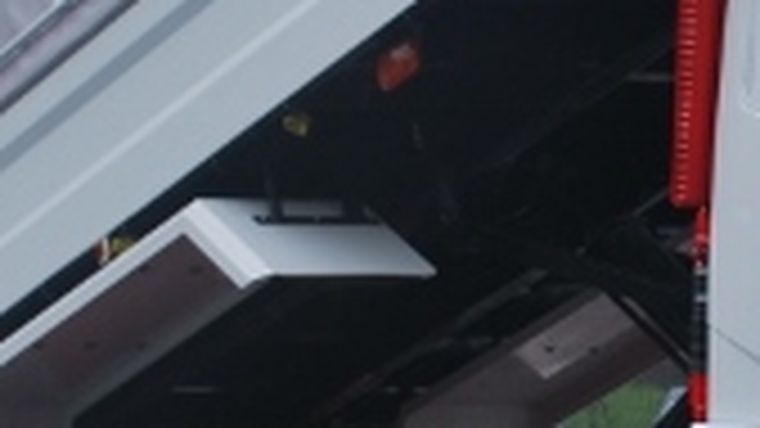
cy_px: 185
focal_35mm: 238
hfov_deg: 9.0
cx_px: 832
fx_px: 4795
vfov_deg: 5.1
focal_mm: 40
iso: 100
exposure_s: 1/200
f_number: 7.1
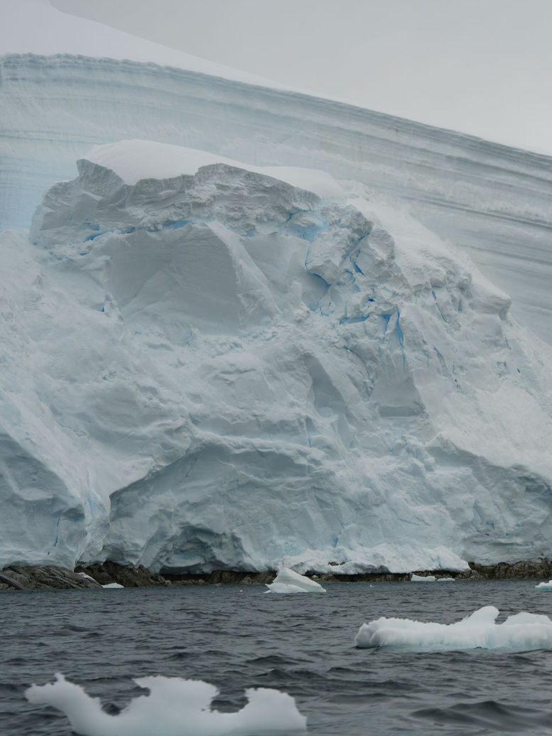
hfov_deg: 11.8
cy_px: 379
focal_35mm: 125
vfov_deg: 15.8
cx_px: 467
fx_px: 2659
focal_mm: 84
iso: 100
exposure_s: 1/125
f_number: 8
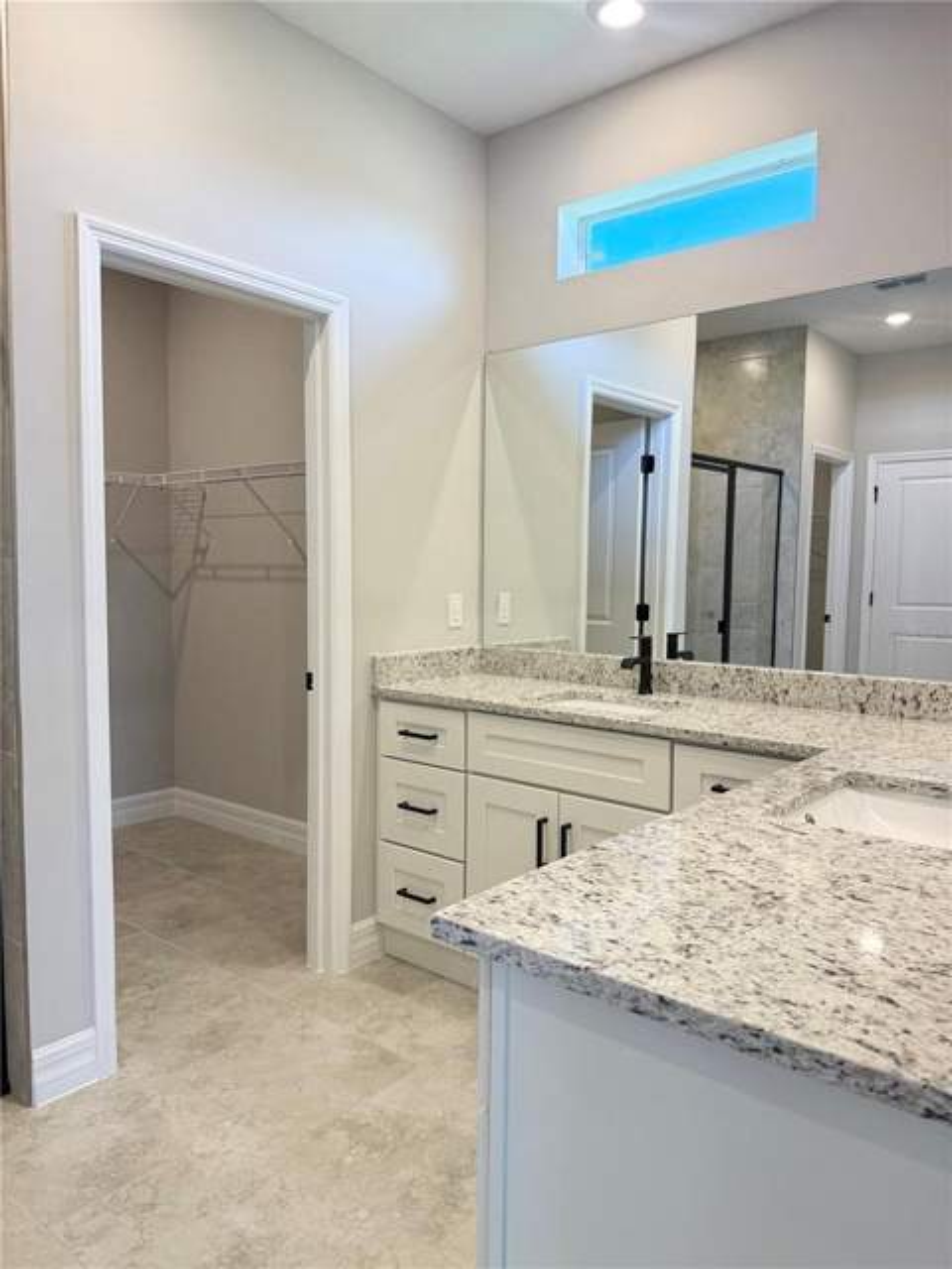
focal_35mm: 24
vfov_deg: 71.6
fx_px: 880
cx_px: 476
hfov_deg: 56.8
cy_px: 634
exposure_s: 1/188
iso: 125
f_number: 1.78
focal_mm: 6.76
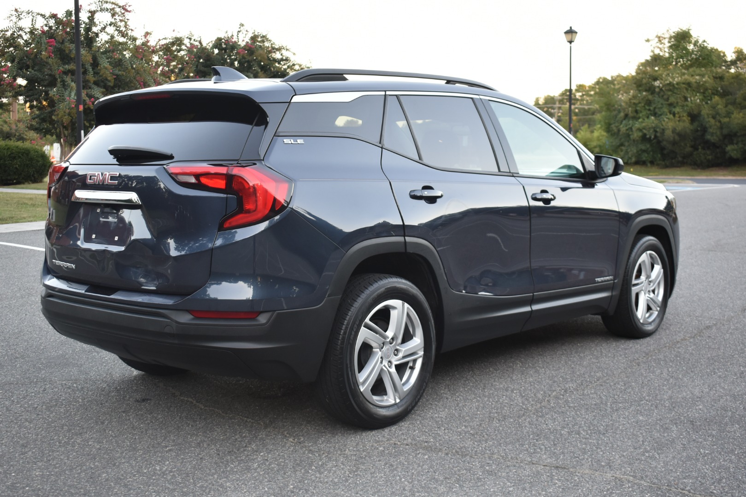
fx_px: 933
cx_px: 373
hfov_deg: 43.6
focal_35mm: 45
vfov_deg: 29.9
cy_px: 248
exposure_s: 1/60
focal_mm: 30
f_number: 4.2
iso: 450
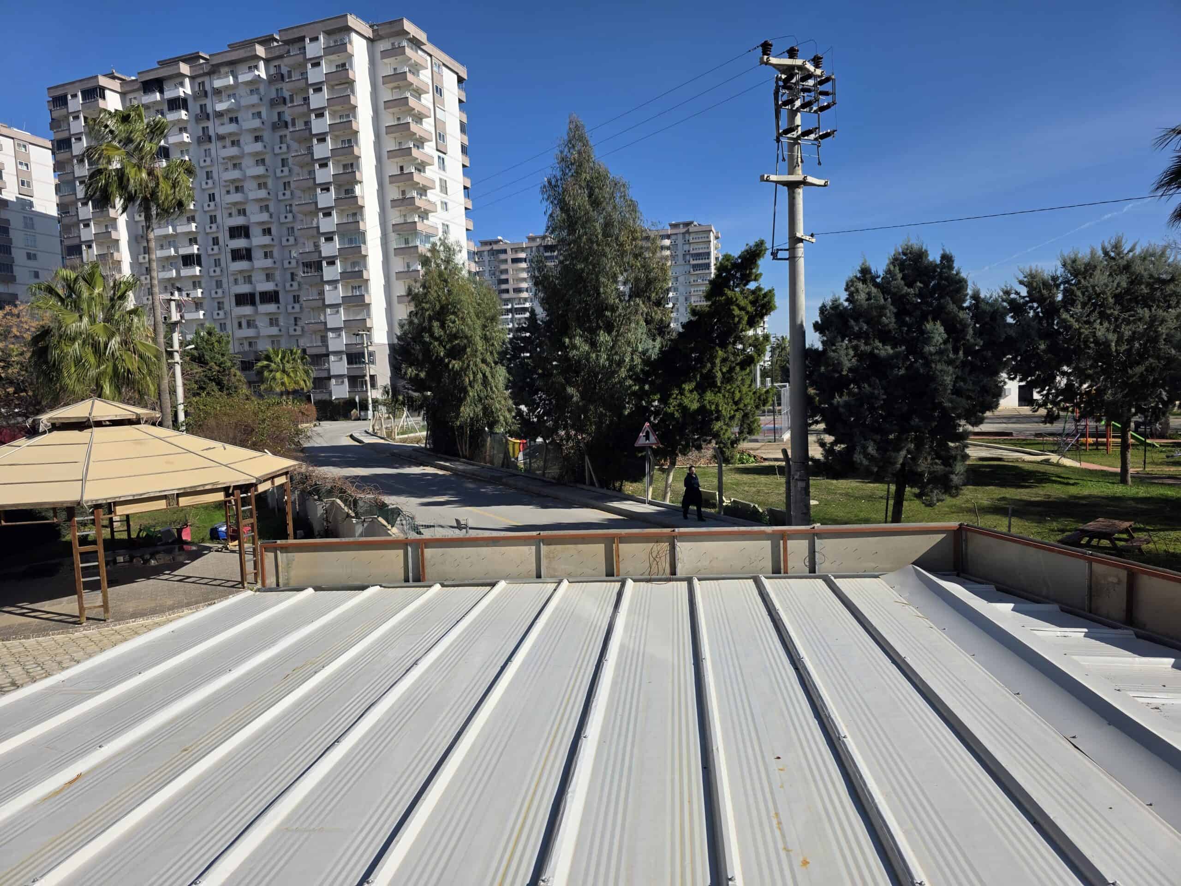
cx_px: 590
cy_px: 443
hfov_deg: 73.9
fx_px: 785
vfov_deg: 58.9
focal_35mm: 23
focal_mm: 6.3
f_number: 1.7
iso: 80
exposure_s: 1/7944
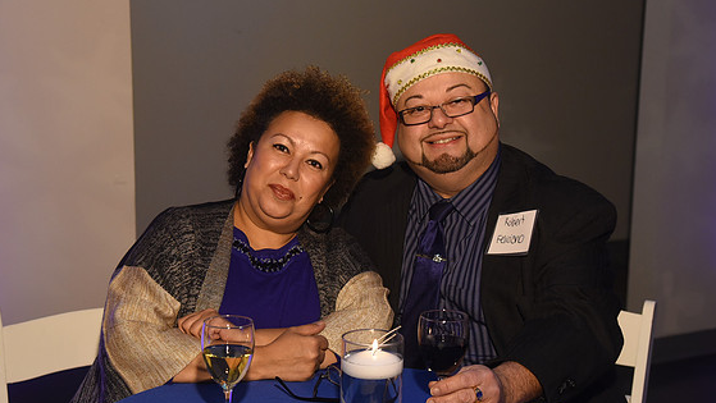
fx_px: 1197
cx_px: 364
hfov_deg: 33.3
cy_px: 204
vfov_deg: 19.1
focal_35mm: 63
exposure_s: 1/200
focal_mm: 58
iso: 2500
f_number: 5.6
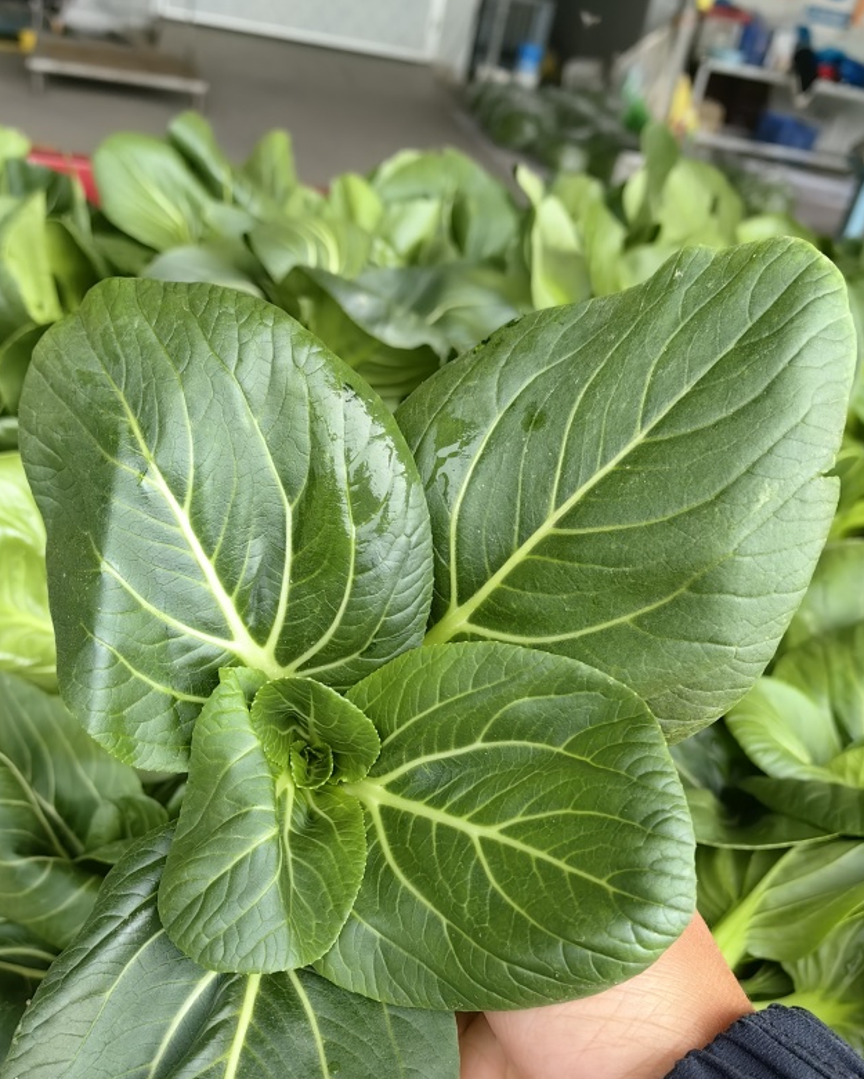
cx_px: 364
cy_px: 709
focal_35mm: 36
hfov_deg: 41.0
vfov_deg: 49.5
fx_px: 1150
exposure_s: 1/694
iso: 160
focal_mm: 5.75
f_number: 2
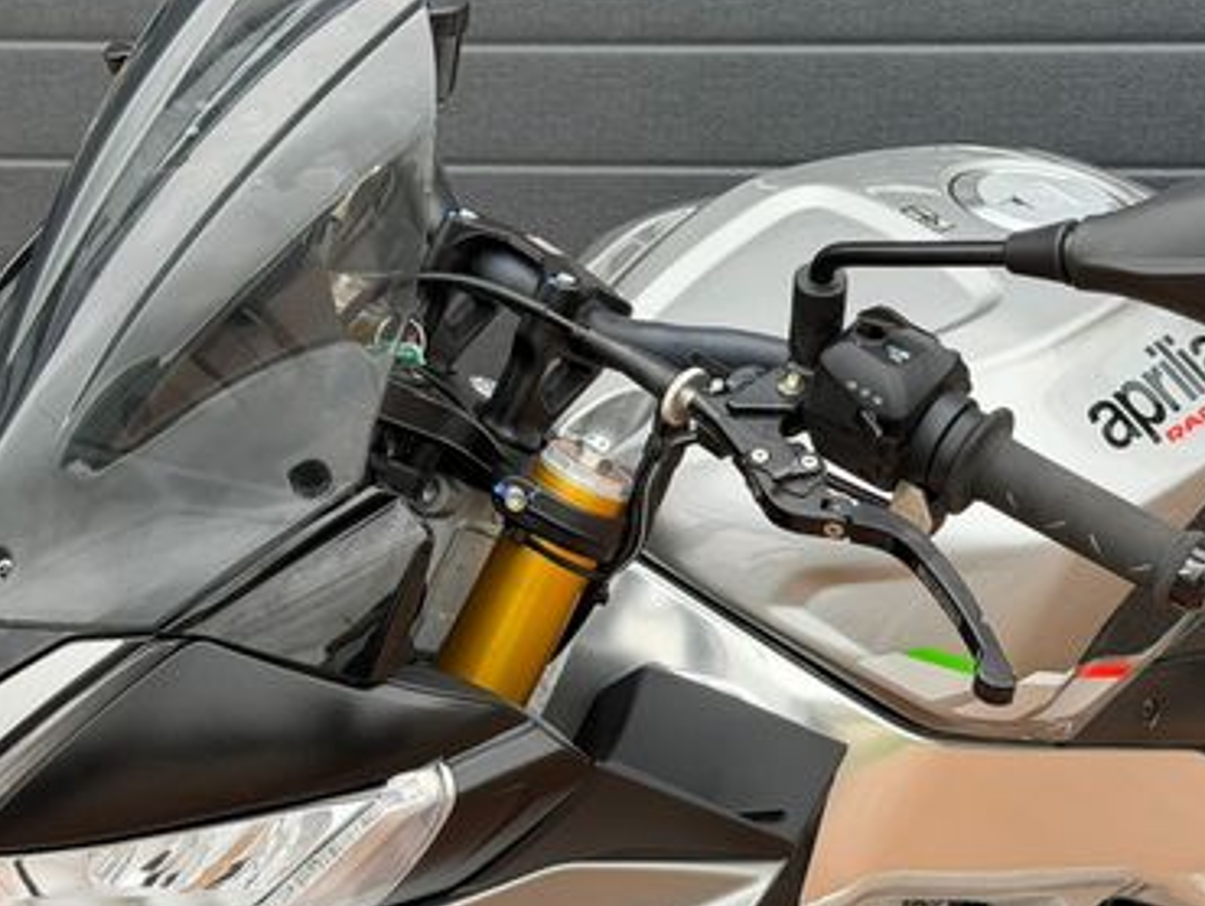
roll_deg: +1.1
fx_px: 2891
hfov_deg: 23.5
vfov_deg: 17.8
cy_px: 531
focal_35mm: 83
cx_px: 648
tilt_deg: -14.5
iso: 64
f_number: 1.78
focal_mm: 6.76
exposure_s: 1/516
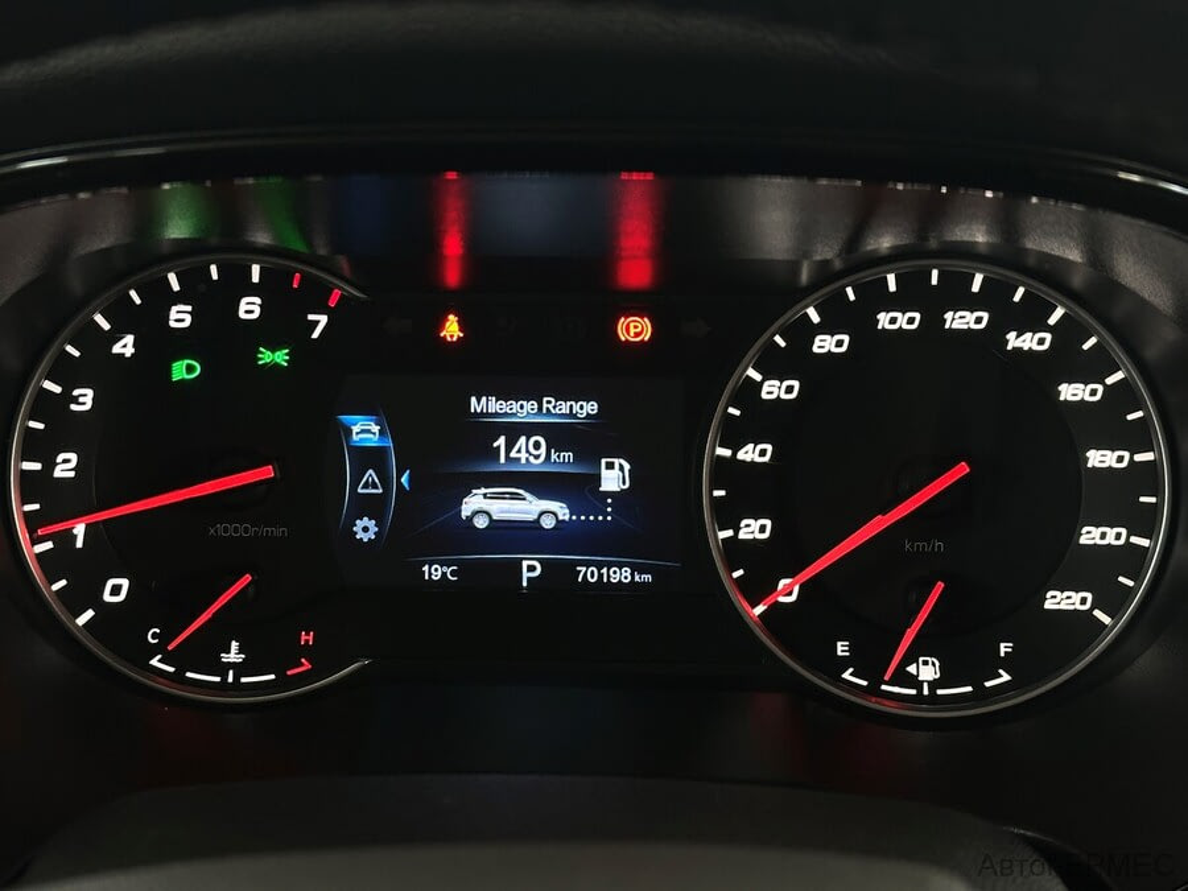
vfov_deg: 30.3
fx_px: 1647
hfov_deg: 39.7
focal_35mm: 48
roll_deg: +1.0
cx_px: 594
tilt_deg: -24.9
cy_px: 446
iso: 200
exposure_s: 1/33
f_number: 1.78
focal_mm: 6.86
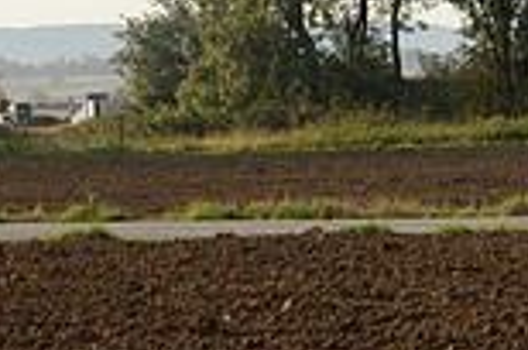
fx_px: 3864
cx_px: 977
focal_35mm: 264
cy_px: -93
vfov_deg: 5.2
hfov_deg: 7.6
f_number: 7.1
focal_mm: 70
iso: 1000
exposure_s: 1/1000
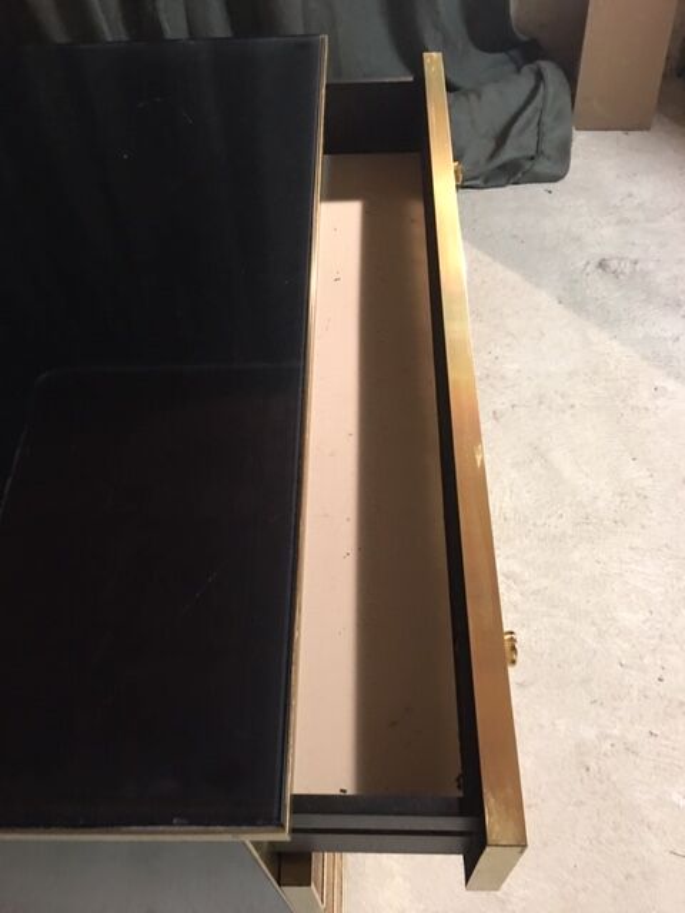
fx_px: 765
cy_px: 456
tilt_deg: -52.3
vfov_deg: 61.7
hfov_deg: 48.2
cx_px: 342
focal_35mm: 29
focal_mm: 4.15
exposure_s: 1/8
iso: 125
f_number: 2.2
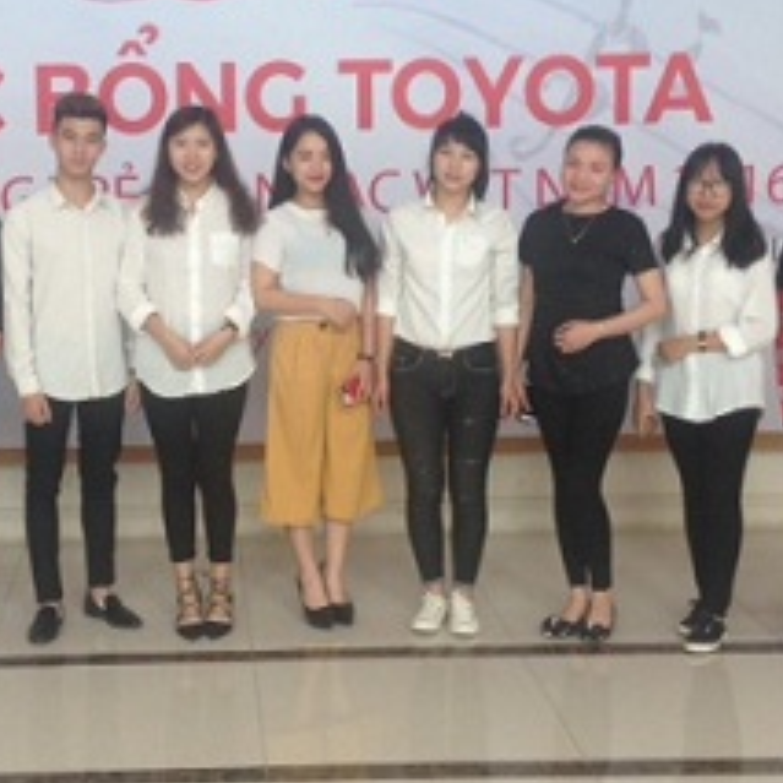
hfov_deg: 24.4
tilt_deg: -5.7
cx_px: 210
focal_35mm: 70
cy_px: 254
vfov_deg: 24.5
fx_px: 1791
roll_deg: +1.1
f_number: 2.4
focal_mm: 4.12
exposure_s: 1/24
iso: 50
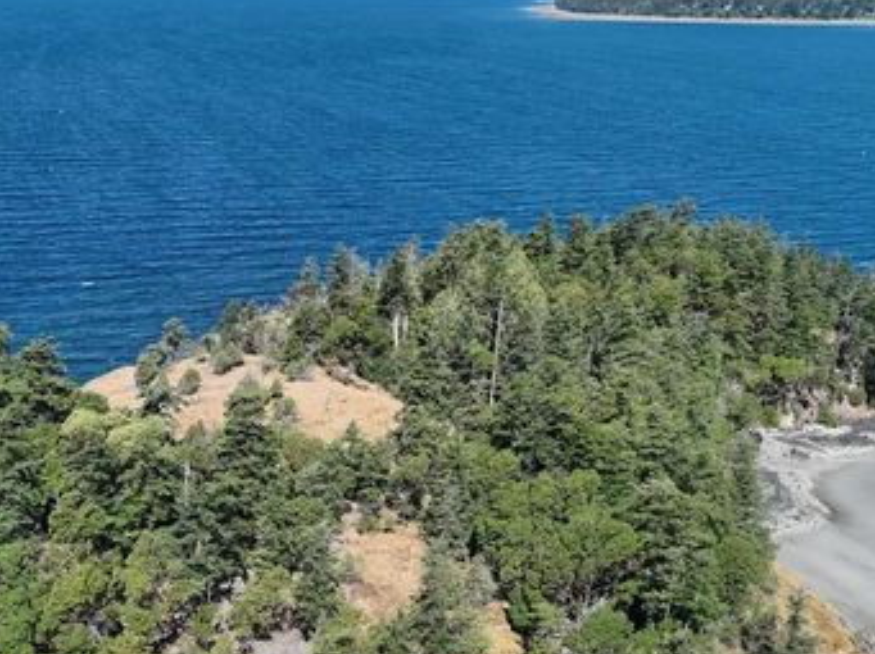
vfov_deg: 31.3
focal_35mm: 45
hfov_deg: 41.5
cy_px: 519
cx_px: 285
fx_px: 1136
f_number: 2.8
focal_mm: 12.29
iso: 120
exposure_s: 1/1600
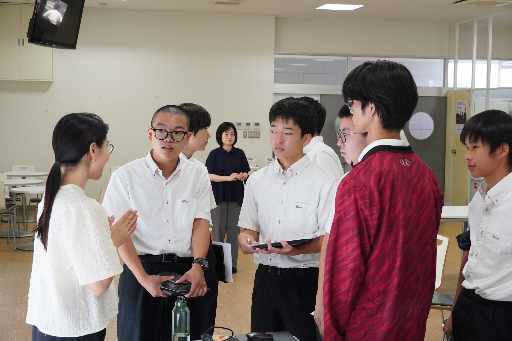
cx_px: 256
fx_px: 853
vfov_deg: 22.6
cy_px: 170
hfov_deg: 33.4
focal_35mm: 60
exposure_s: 1/80
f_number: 6.3
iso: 800
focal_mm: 40
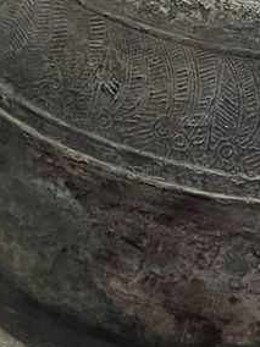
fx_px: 3255
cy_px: 108
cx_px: 343
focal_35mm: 325
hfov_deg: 4.6
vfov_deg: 6.1
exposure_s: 1/50
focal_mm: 9
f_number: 2.8
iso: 500
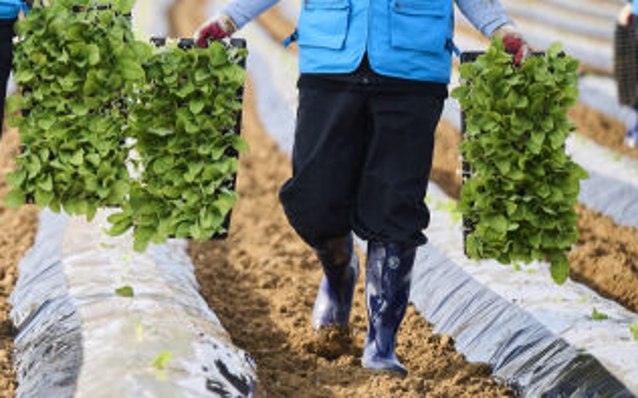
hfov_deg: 8.4
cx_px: 26
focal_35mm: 248
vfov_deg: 5.3
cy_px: 76
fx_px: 4309
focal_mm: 120
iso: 200
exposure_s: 1/2000
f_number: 2.8
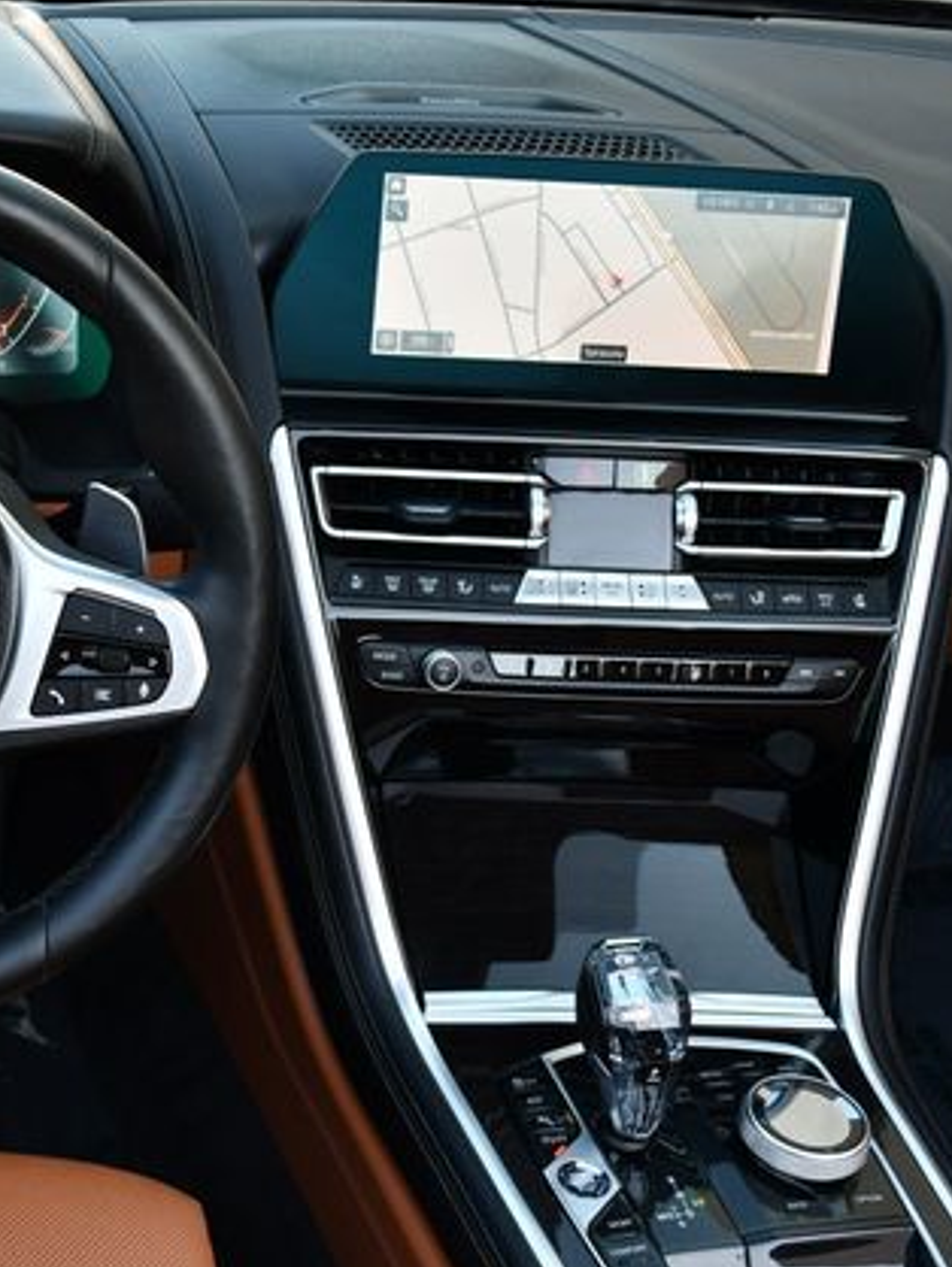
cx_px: 67
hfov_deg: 26.5
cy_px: 640
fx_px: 1941
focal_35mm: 53
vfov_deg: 36.2
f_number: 4
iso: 400
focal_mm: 18
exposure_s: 1/250
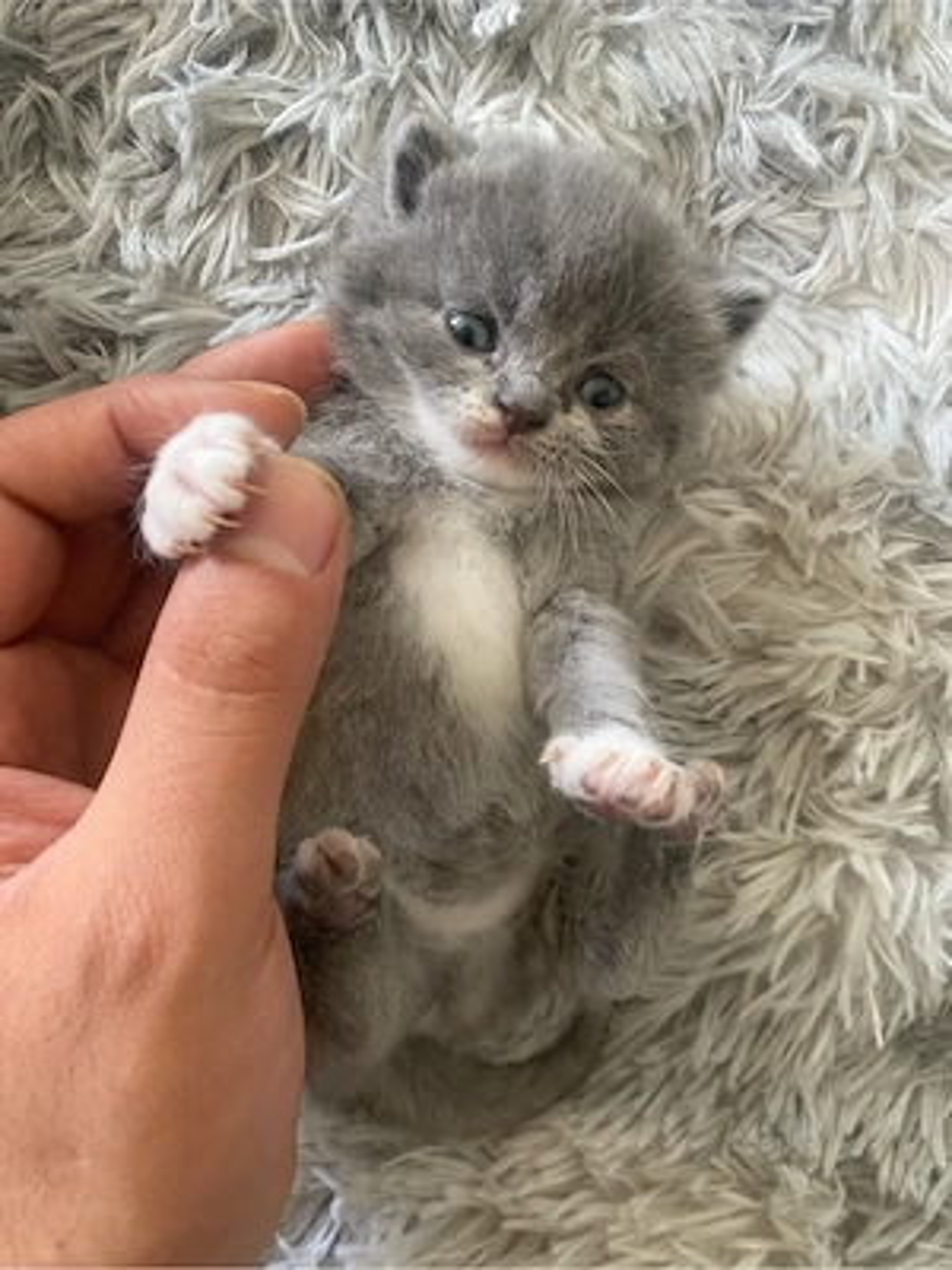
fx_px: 953
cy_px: 635
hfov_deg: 53.1
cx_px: 476
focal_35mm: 26
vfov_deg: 67.3
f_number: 1.8
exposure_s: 1/60
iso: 160
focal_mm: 4.25
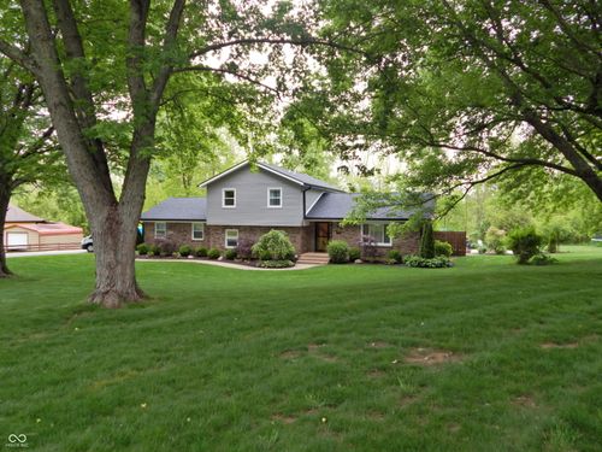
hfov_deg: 76.4
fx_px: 383
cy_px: 226
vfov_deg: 61.1
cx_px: 301
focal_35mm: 22
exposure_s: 1/100
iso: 125
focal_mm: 4
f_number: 3
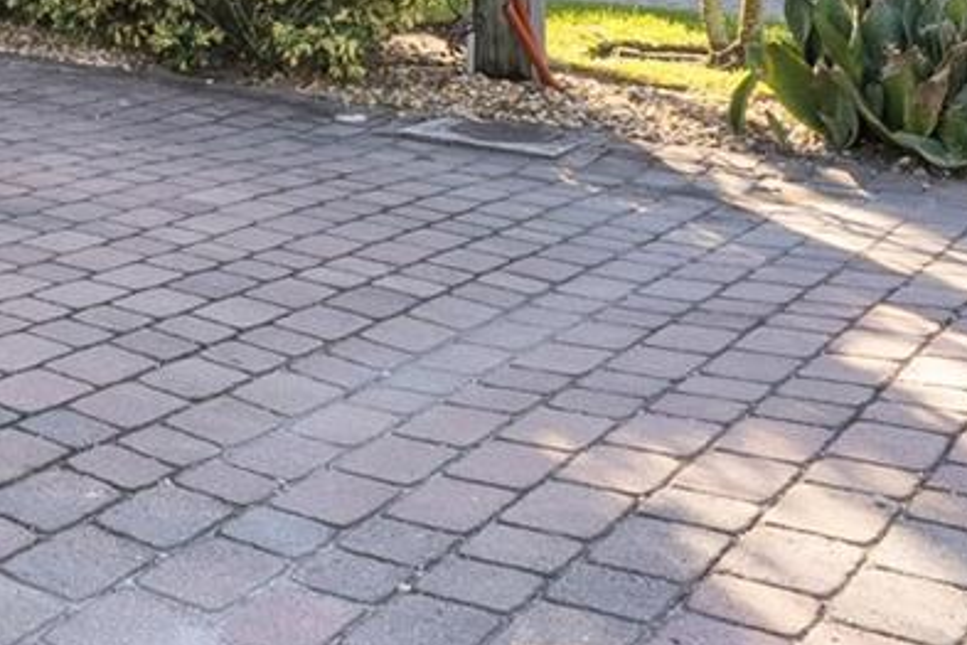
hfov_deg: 29.9
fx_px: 1531
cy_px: -355
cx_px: -199
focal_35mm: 57
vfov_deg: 20.1
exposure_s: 1/20
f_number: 16
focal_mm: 14
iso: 160
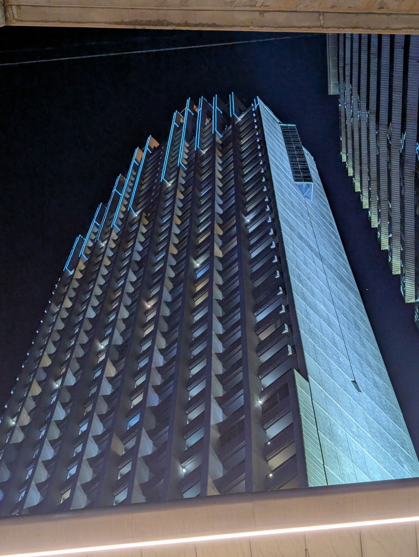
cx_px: 210
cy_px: 278
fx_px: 789
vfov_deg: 38.9
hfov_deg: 29.7
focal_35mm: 49
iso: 88
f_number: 1.68
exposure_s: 1/50
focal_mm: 6.9
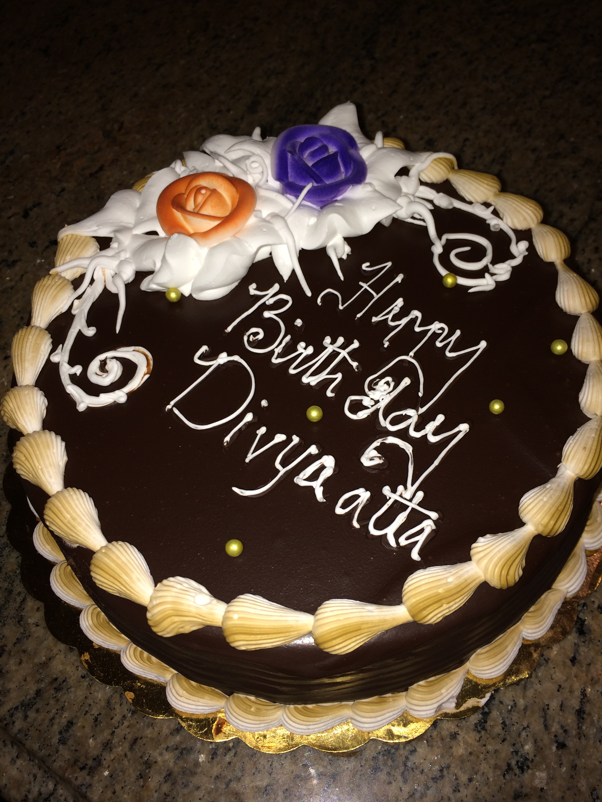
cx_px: 301
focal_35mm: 30
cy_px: 401
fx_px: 696
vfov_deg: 60.0
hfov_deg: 46.8
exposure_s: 1/81
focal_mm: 4.12
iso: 32
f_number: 2.2
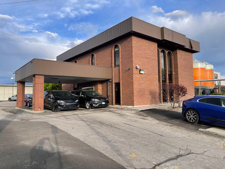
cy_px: 84
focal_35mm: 26
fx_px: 169
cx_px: 112
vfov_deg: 53.1
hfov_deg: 67.3
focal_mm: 5.1
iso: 32
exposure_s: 1/745
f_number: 1.6
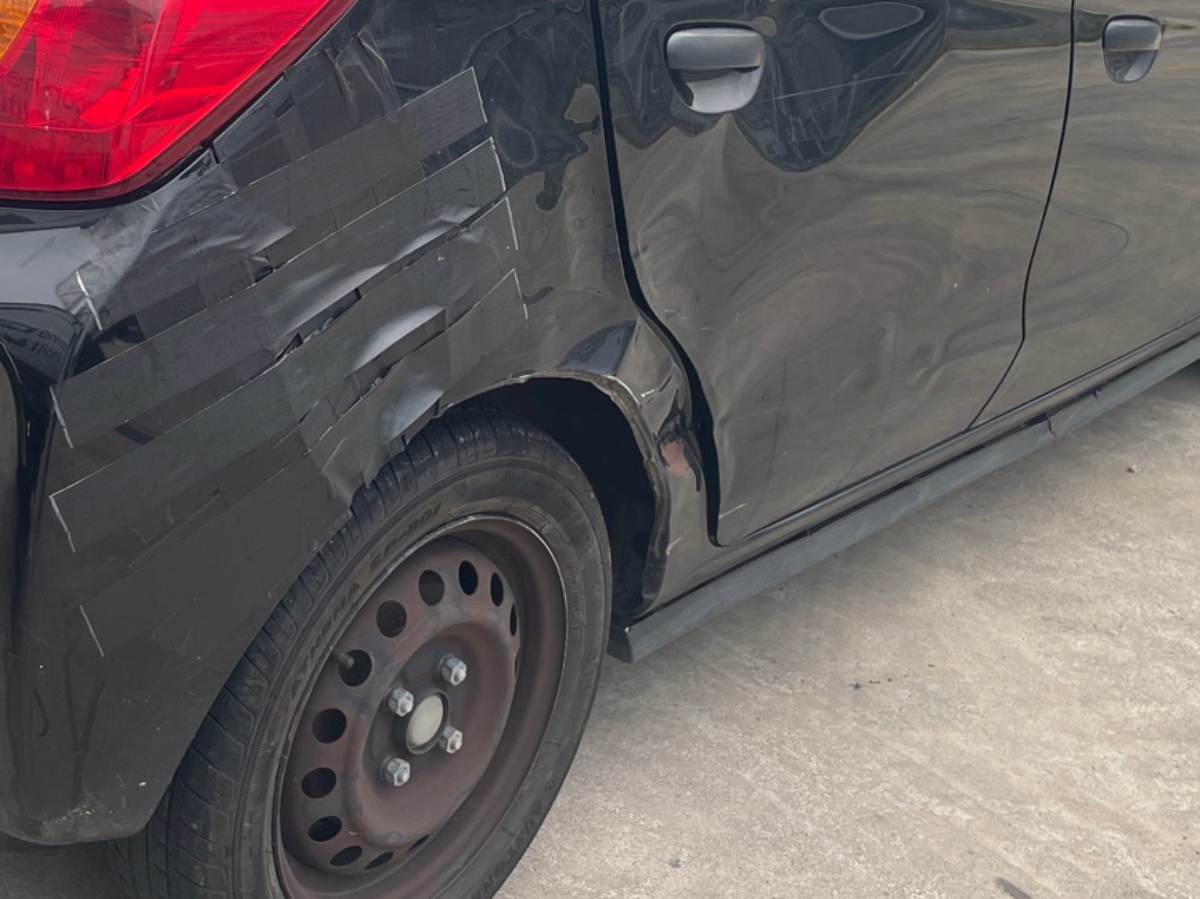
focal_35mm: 54
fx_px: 1872
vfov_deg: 26.5
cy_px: 183
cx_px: 350
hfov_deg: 35.0
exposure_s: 1/121
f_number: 1.6
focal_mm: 4.2
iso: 32
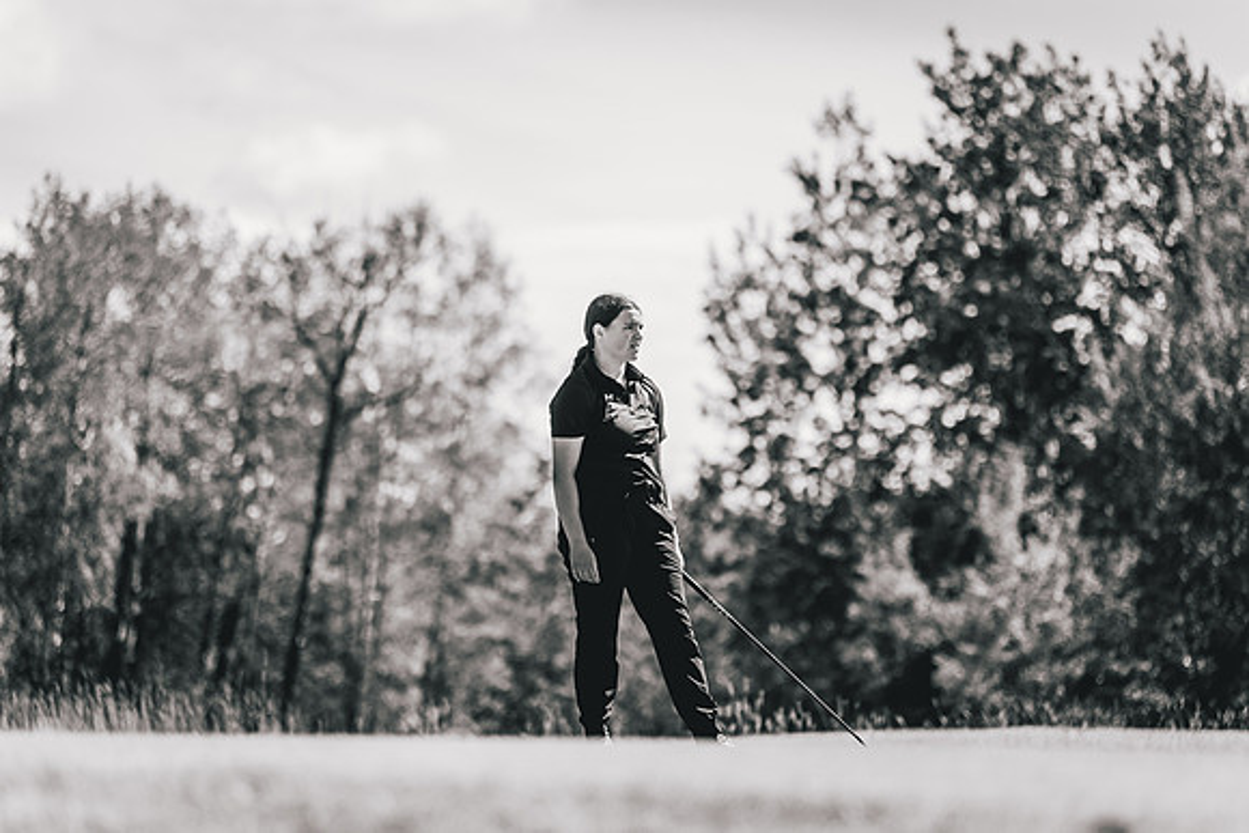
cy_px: 460
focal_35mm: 174
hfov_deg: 11.8
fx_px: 6052
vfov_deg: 7.9
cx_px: 637
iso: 200
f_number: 2.8
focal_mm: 150
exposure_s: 1/2500
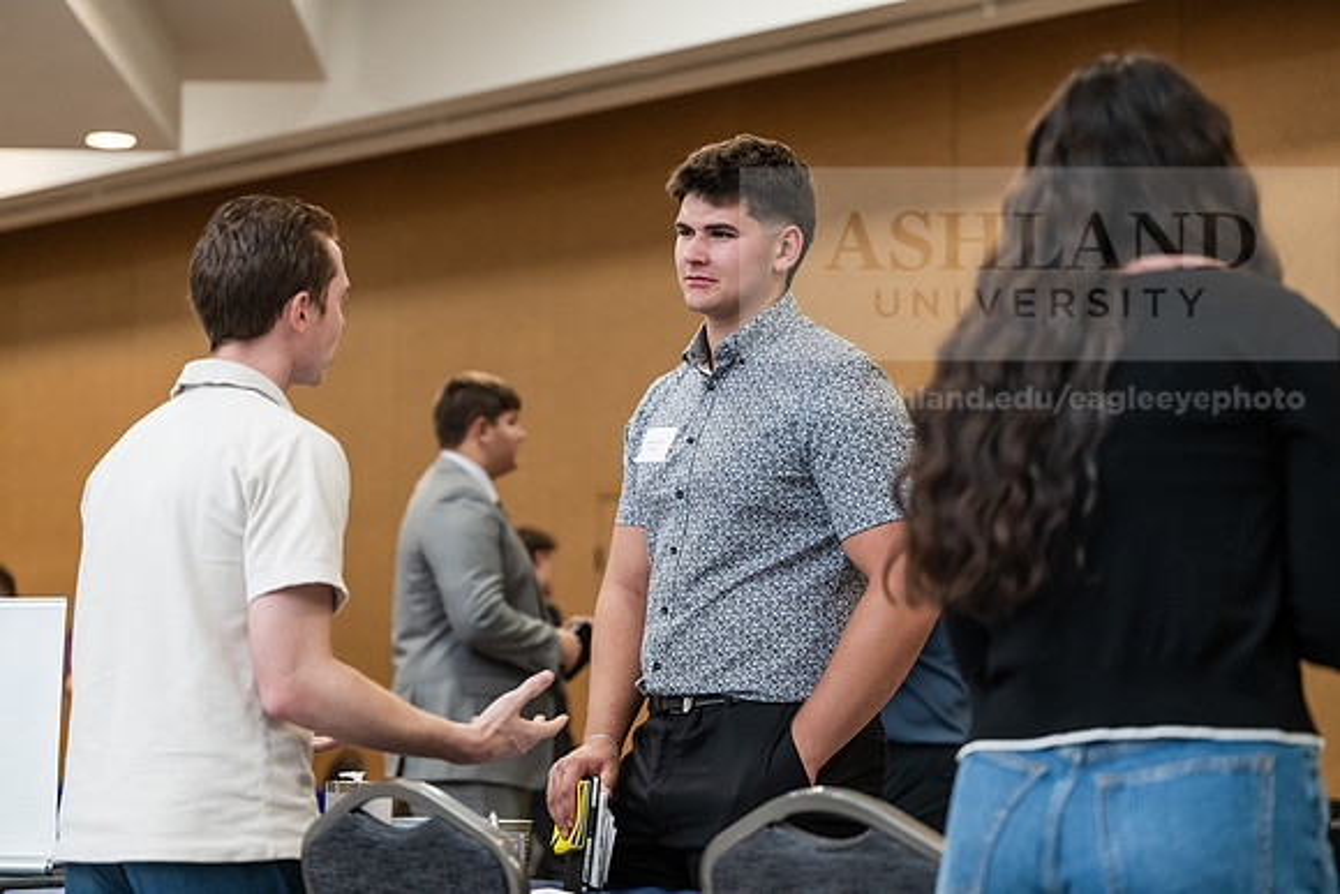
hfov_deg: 26.6
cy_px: 447
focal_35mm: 76
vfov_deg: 18.0
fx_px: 2829
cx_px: 670
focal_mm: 76
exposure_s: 1/200
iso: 1600
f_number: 2.8
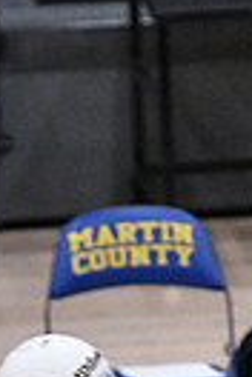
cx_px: 262
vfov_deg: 2.2
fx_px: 10018
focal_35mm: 954
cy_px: 788
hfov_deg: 1.4
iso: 6400
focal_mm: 145
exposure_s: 1/1250
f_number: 3.2
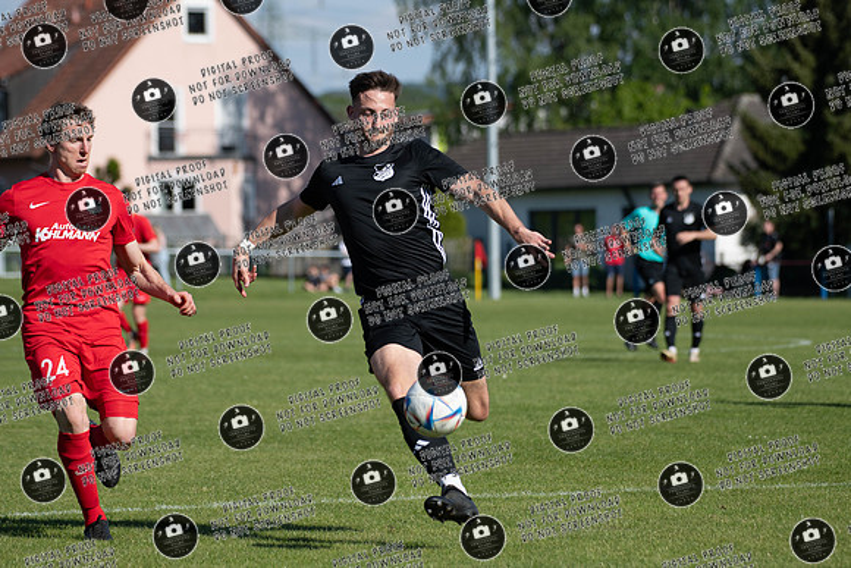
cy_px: 284
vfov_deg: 6.9
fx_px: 4729
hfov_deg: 10.3
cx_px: 426
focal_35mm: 200
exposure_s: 1/1600
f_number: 5.6
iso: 400
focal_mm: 200
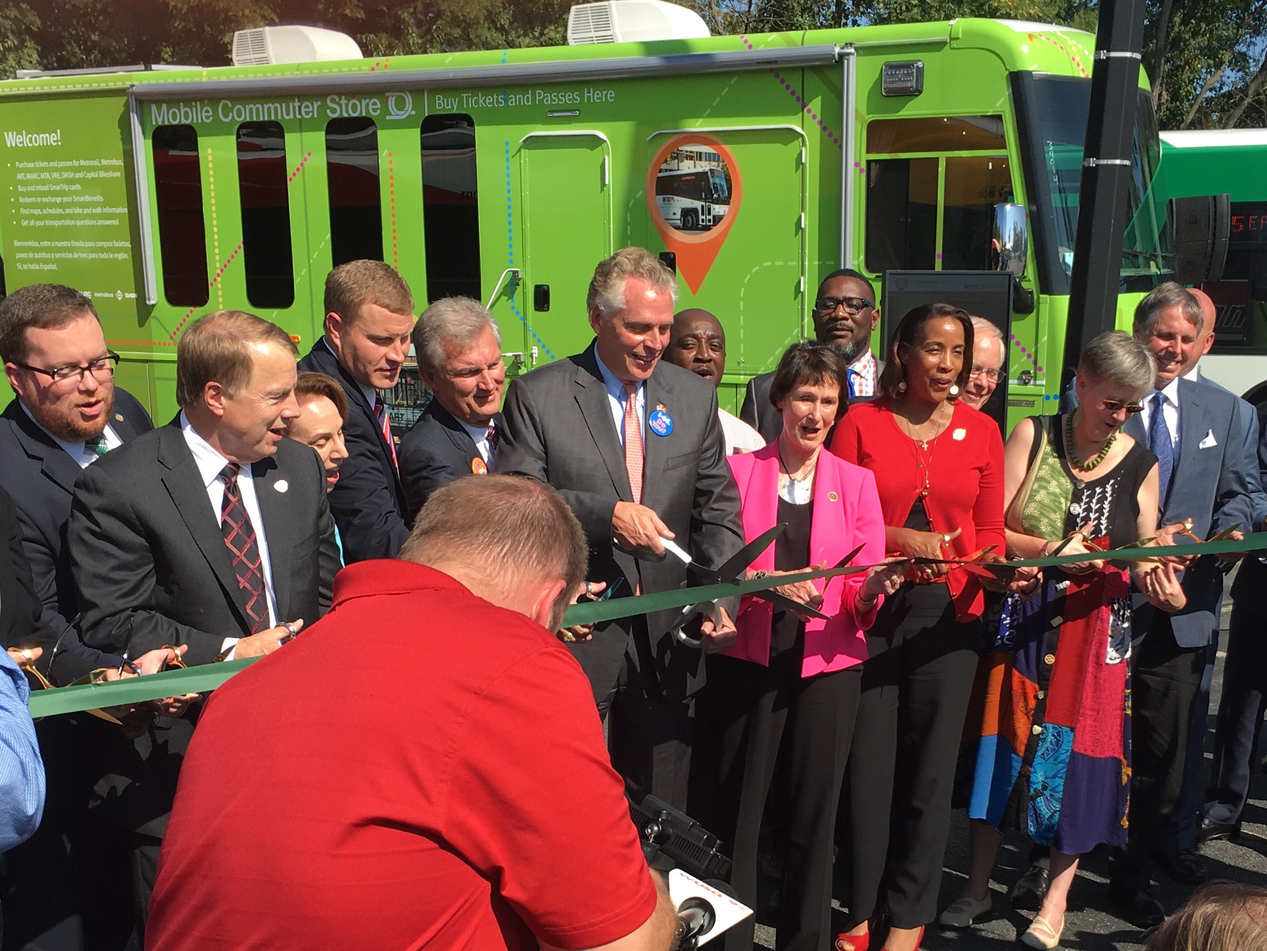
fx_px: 1062
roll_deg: -3.2
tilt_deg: -9.4
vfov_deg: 48.2
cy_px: 476
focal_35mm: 29
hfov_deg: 61.7
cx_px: 634
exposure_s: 1/1166
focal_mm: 4.15
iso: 25
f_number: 2.2
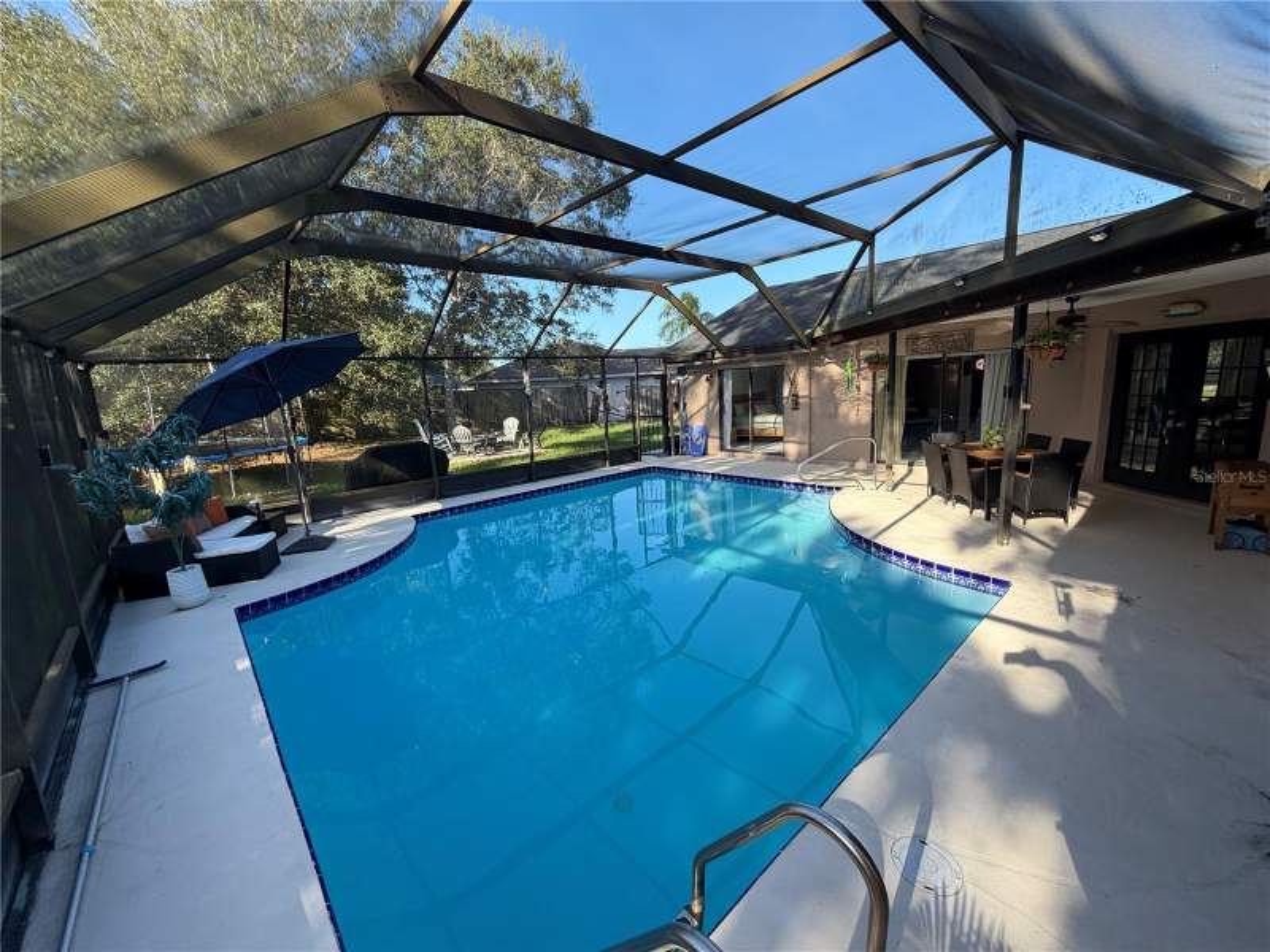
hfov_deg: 102.1
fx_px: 514
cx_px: 635
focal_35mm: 14
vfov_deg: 85.7
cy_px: 476
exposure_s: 1/270
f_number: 2.2
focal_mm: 2.22
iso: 50
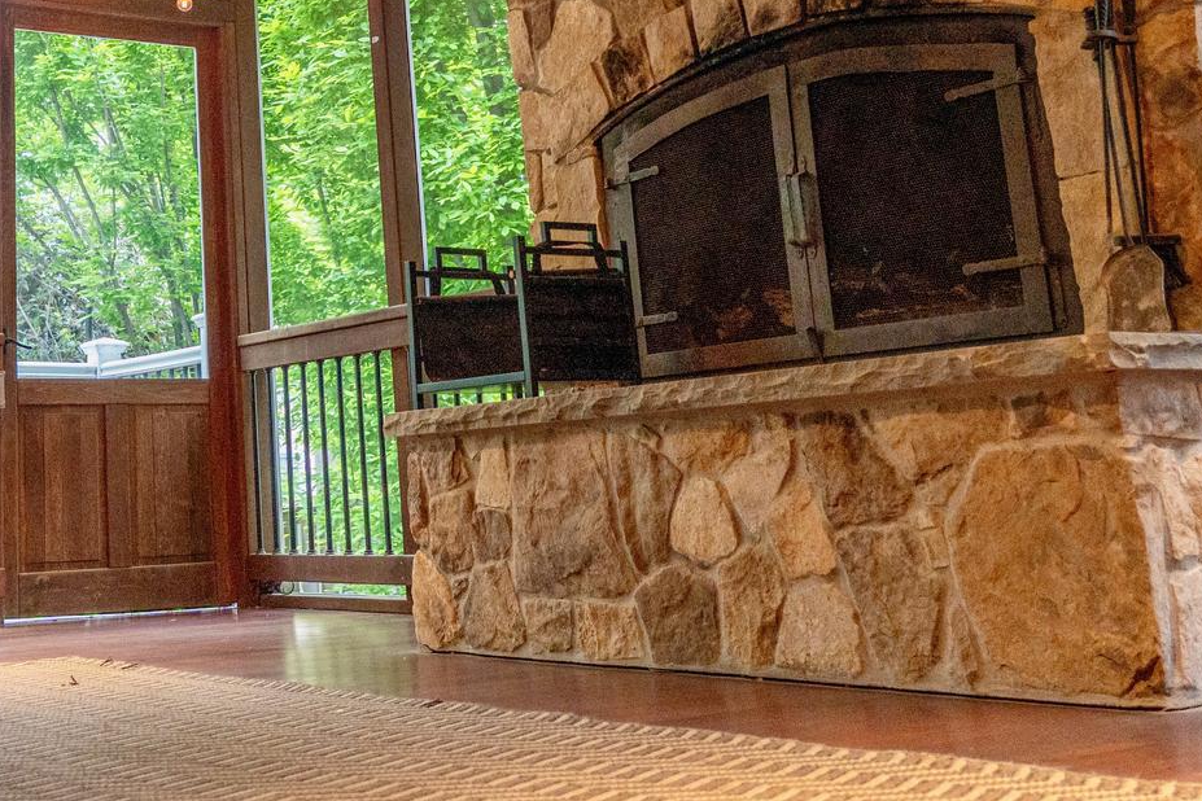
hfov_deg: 36.0
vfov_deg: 24.4
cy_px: 7
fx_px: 1769
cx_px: 202
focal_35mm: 53
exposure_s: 1/160
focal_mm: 24
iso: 3200
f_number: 4
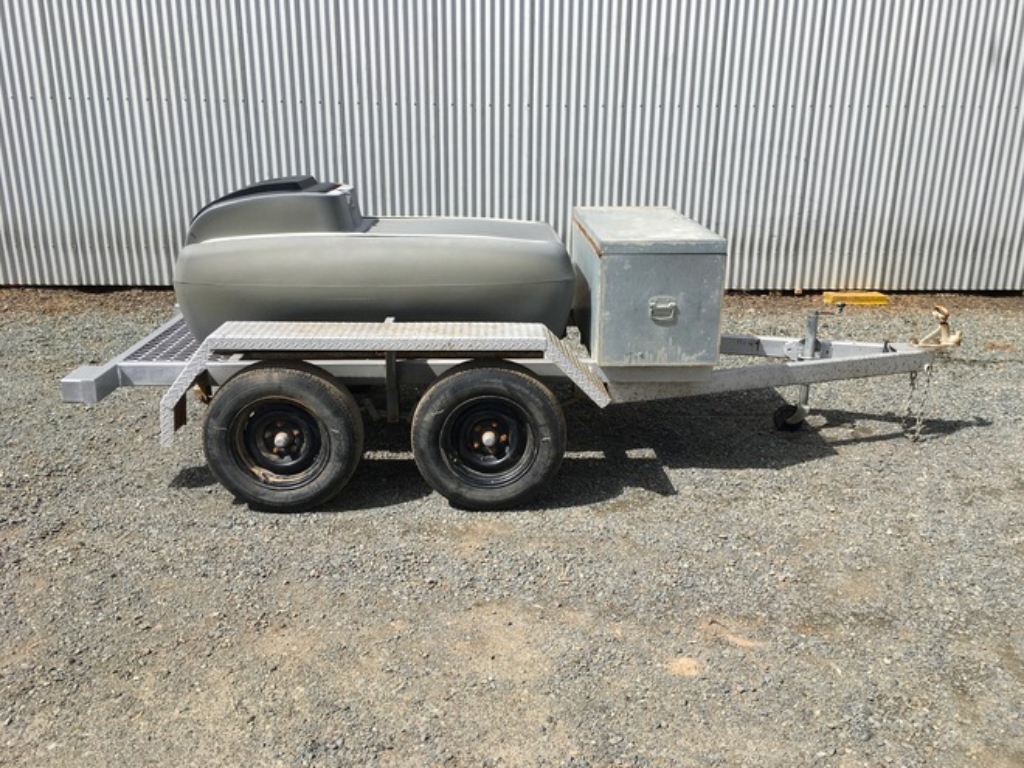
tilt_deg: -18.5
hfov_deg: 61.7
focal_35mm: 29
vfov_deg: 48.2
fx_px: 858
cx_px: 512
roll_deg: -0.1
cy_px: 384
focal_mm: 4.15
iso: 25
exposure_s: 1/2747
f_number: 2.2
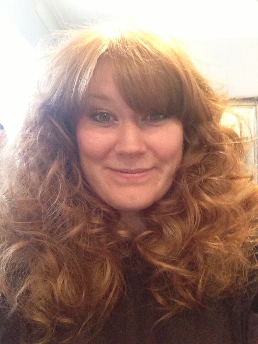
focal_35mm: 35
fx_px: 348
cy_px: 172
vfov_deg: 52.6
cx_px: 129
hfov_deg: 40.7
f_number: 2.4
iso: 250
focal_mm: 2.18
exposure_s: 1/20
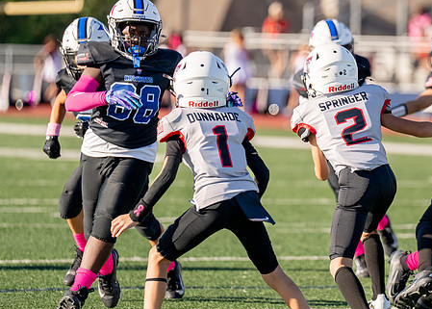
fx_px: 5044
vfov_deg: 3.5
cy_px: 134
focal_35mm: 411
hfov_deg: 4.9
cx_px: 372
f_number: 2.8
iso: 250
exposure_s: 1/4000
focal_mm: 200
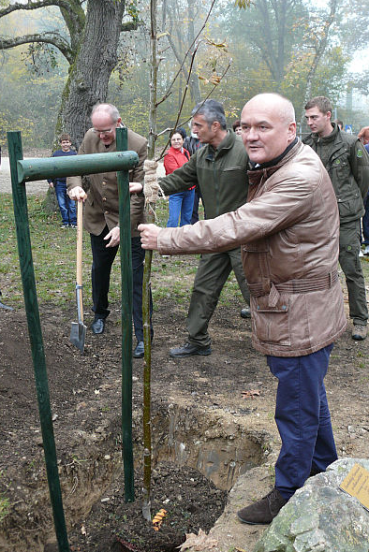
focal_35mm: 37
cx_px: 169
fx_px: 568
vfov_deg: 51.9
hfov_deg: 36.0
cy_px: 278
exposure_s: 1/100
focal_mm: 7.4
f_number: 2.8
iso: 100
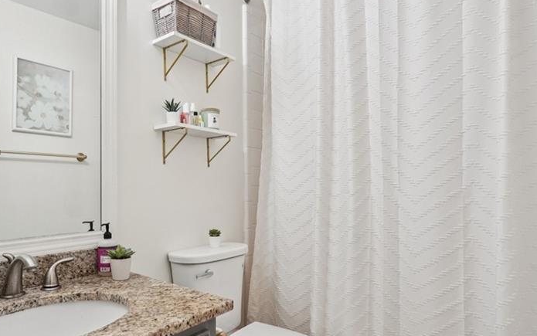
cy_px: 180
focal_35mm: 24
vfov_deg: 51.1
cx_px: 211
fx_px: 351
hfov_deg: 73.8
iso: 800
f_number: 8
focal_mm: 16
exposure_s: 1/13
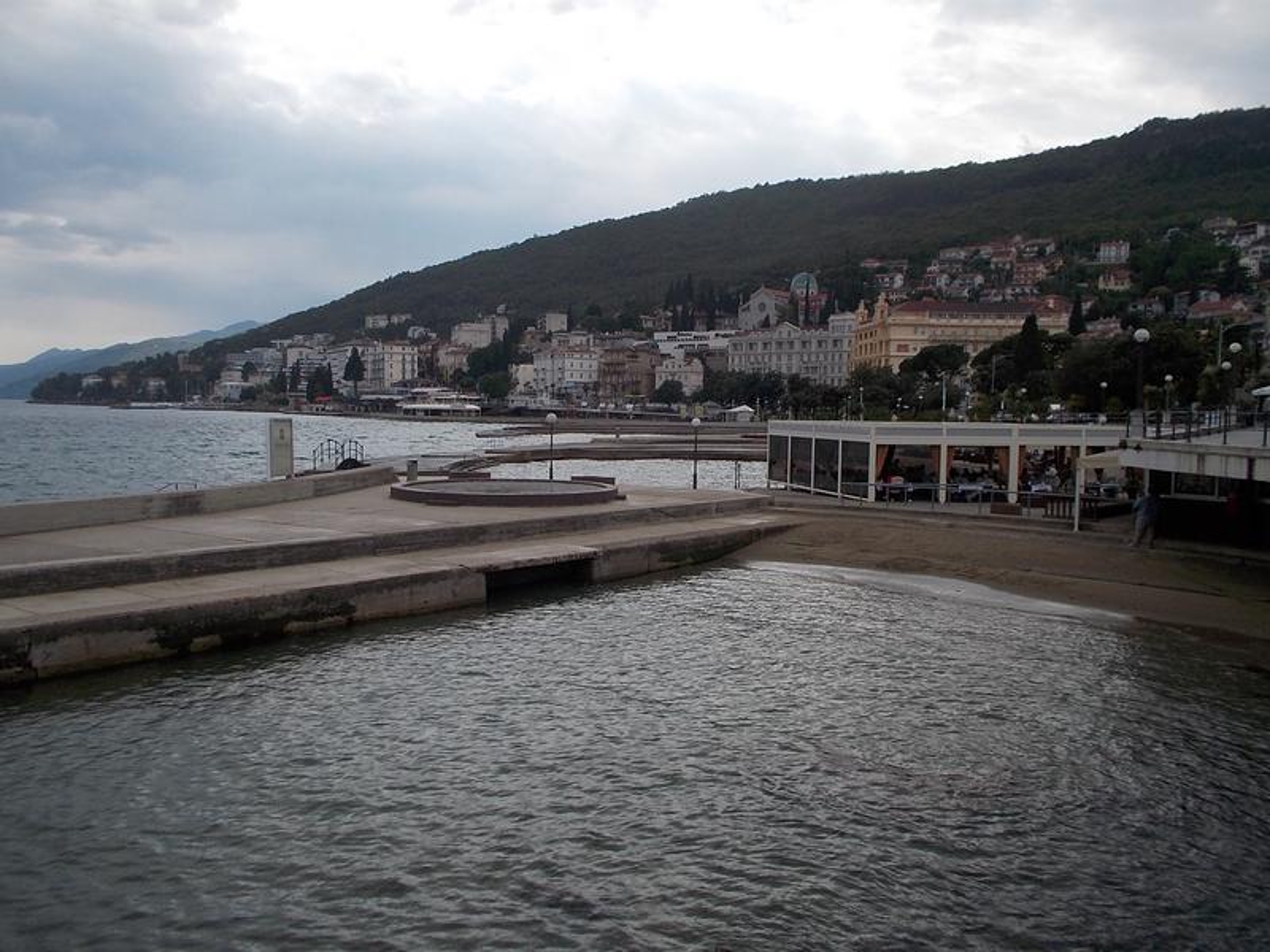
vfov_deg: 48.2
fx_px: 1064
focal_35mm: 29
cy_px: 476
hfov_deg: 61.7
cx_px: 635
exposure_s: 1/800
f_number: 3.3
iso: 80
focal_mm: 4.1
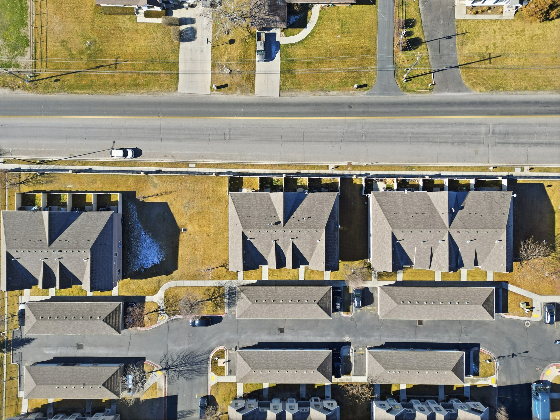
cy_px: 210
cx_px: 280
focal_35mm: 24
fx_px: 388
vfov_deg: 56.8
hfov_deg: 71.6
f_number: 1.7
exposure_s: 1/2000
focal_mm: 6.7
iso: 110
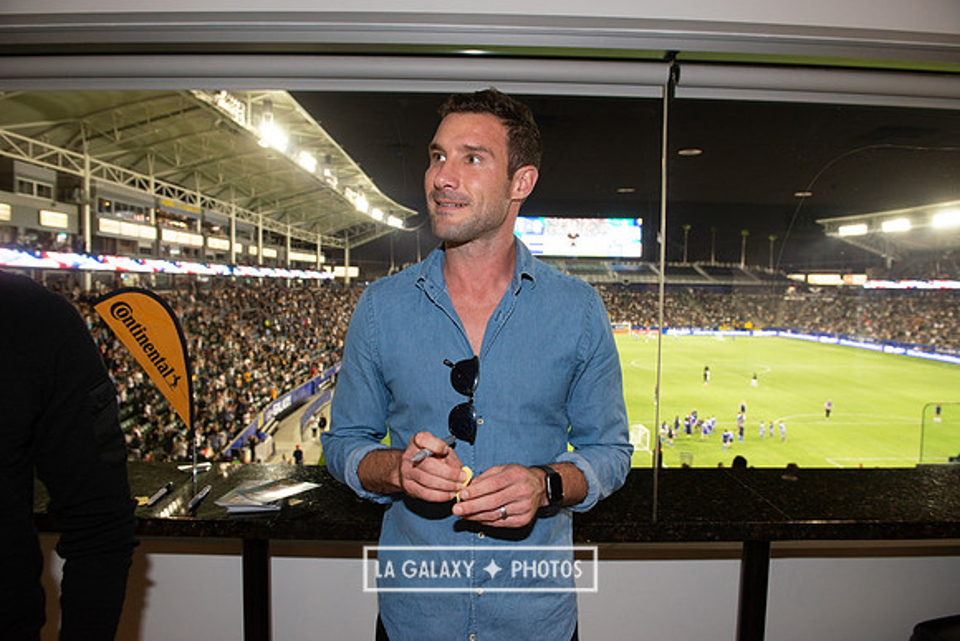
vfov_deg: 53.2
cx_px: 480
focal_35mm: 24
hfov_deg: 73.7
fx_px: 640
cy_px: 320
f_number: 6.3
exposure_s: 1/60
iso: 640
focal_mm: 24
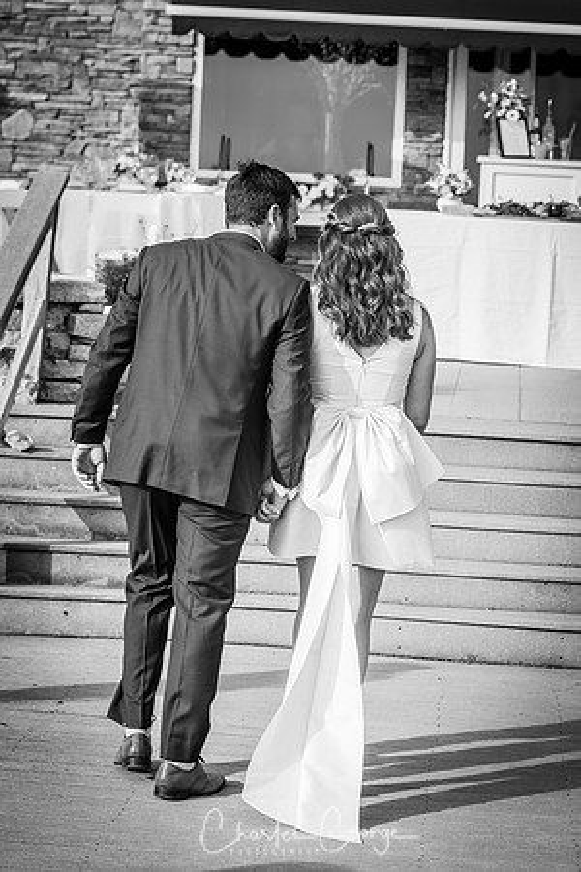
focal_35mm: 105
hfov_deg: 13.0
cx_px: 290
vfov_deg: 19.5
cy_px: 436
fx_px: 2542
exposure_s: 1/800
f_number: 4
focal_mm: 70
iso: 200
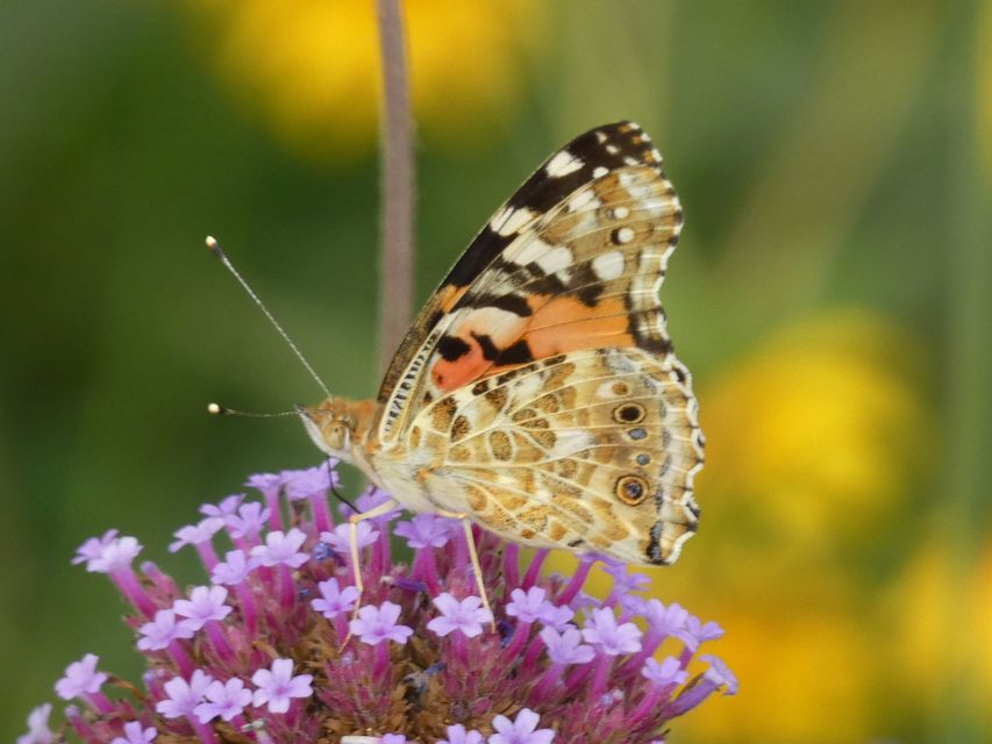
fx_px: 14761
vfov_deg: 2.9
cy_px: 372
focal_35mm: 515
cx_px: 496
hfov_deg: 3.8
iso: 200
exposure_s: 1/100
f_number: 5.6
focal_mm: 92.3
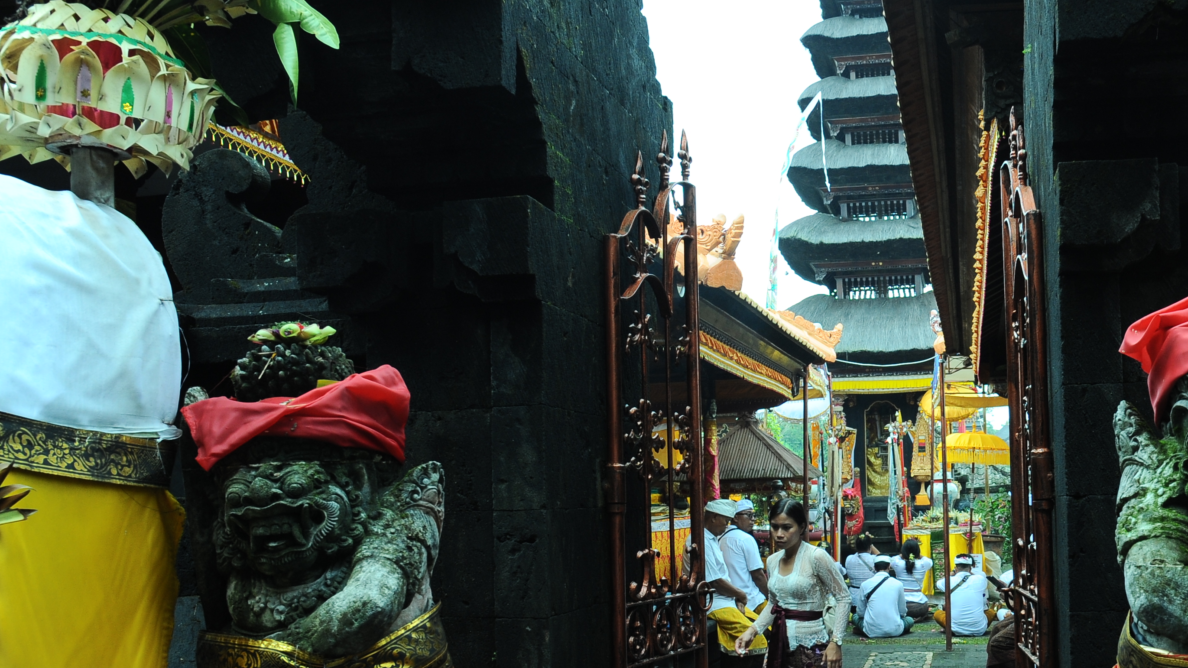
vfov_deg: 30.1
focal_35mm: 39
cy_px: 479
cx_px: 795
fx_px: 1228
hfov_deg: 50.6
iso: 640
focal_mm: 24
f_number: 8
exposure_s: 1/160
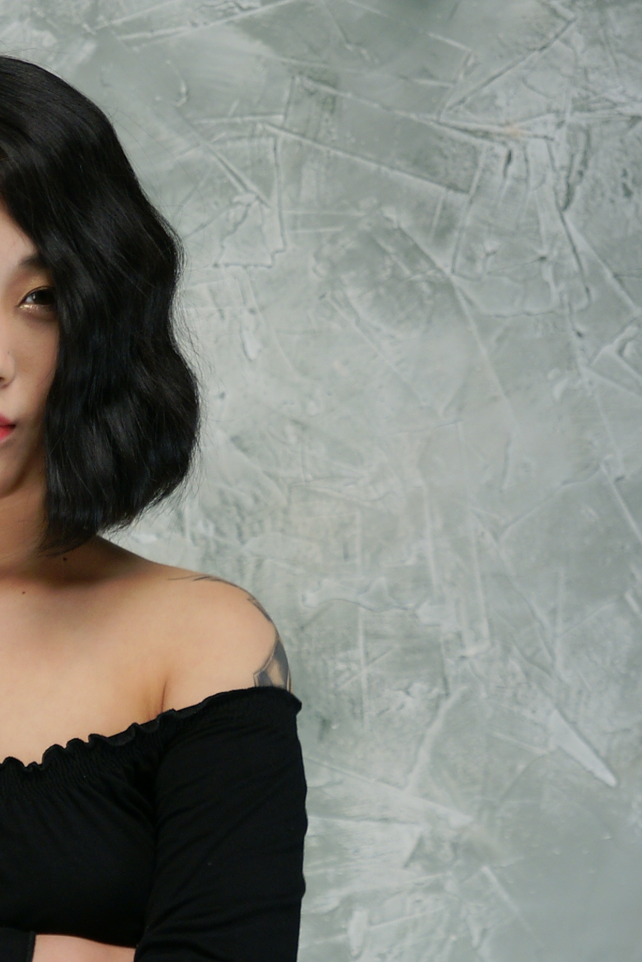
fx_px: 5246
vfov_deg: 10.4
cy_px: 931
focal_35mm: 196
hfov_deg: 7.0
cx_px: -46
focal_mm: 55
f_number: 2.8
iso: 200
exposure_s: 1/125
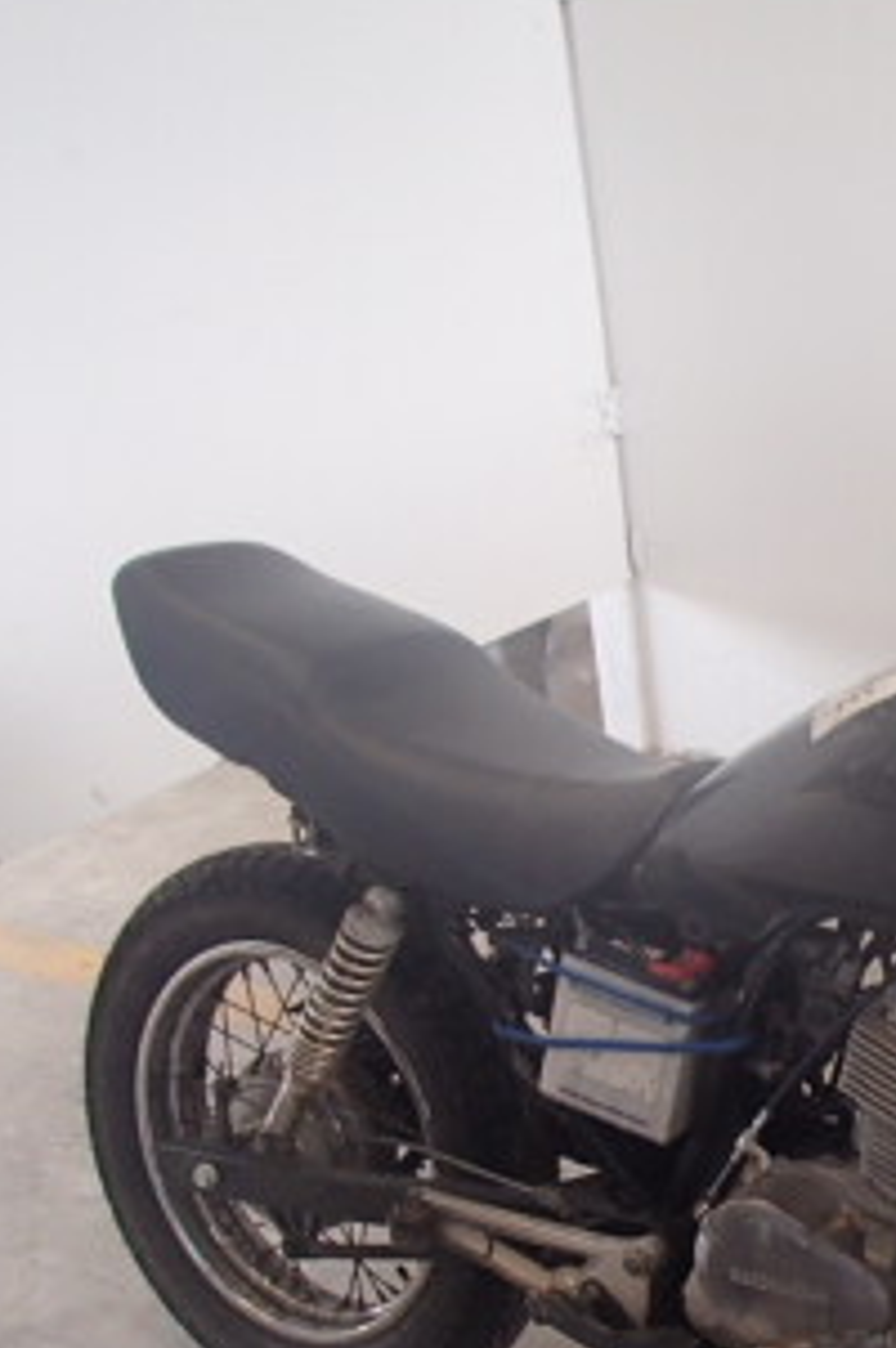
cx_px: 981
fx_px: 2320
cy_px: 936
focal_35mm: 62
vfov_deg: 32.1
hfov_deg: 20.8
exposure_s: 1/50
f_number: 3.9
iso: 200
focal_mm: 5
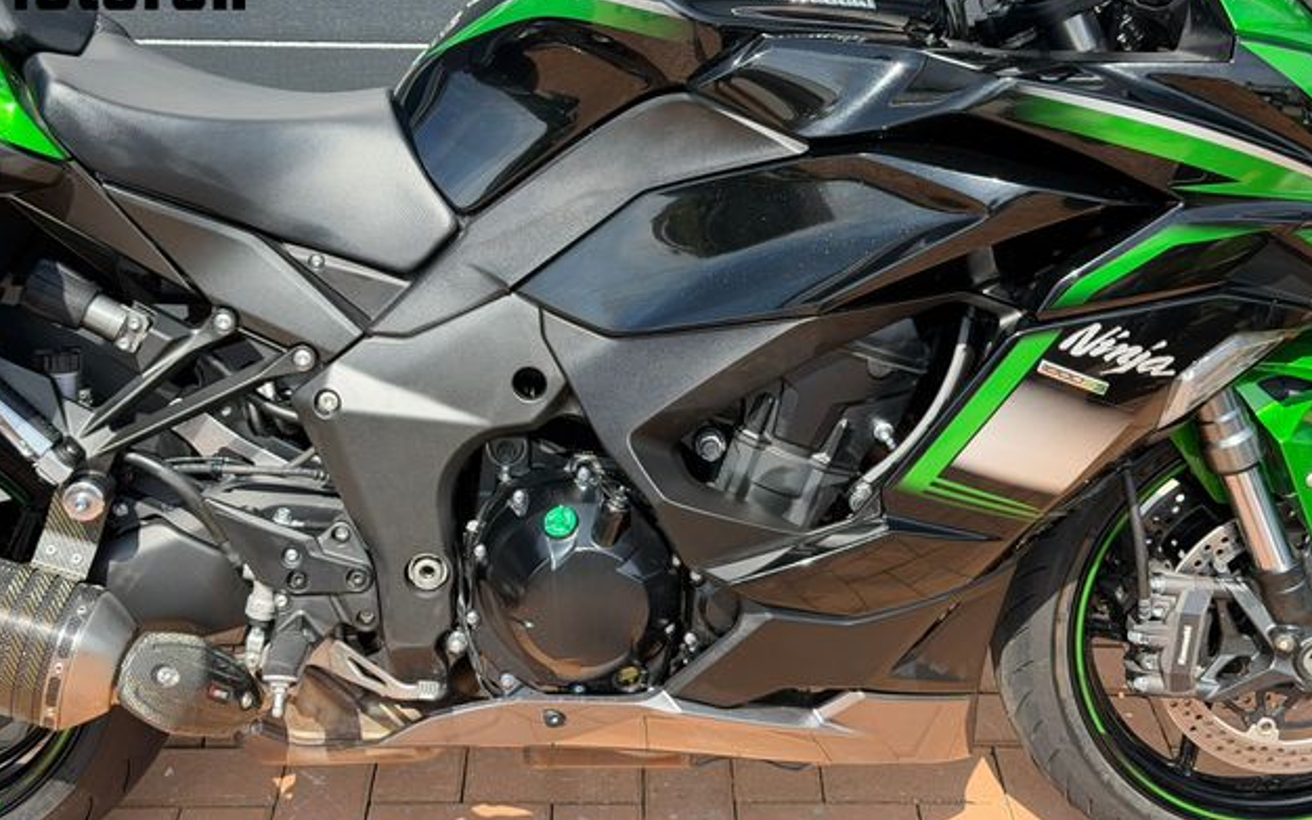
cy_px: 373
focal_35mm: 52
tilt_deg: -25.0
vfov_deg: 24.9
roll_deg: +0.5
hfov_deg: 38.9
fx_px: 1859
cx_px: 648
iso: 100
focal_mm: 6.76
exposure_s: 1/1543
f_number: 1.78
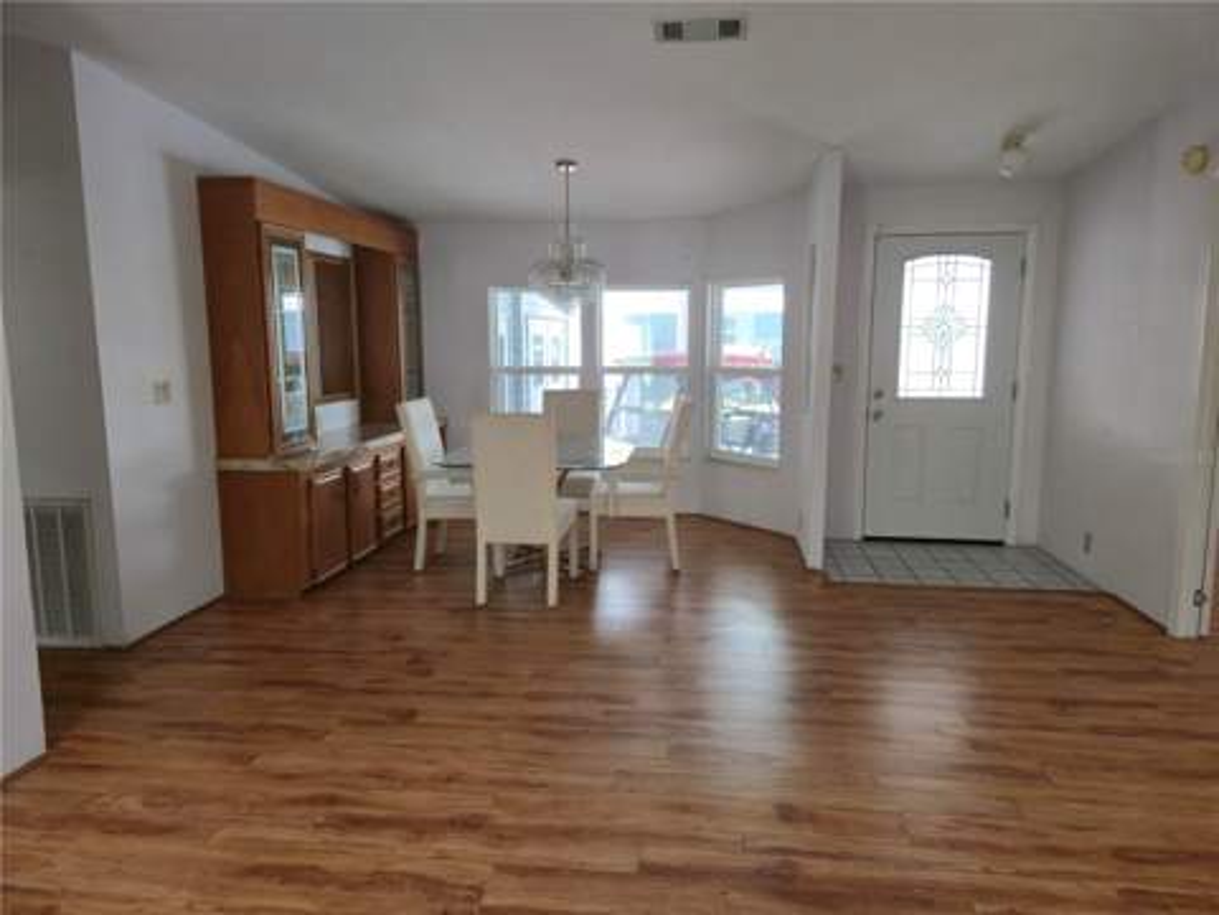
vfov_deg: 58.9
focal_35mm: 23
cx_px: 610
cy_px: 458
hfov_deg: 73.9
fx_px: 810
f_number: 1.8
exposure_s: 1/60
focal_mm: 5.4
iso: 80
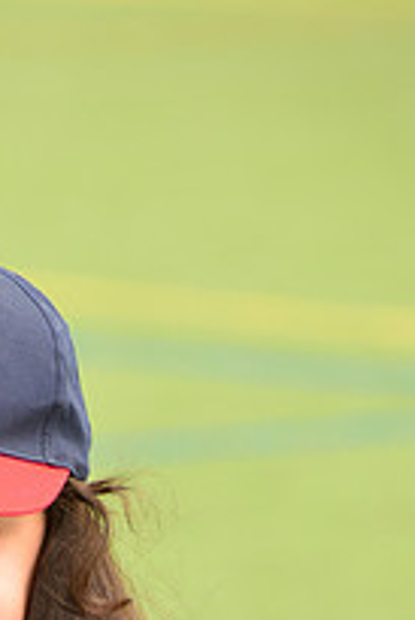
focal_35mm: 567
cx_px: -59
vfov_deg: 3.6
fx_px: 9787
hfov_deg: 2.4
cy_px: 801
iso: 250
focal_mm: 200
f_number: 8
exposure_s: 1/200
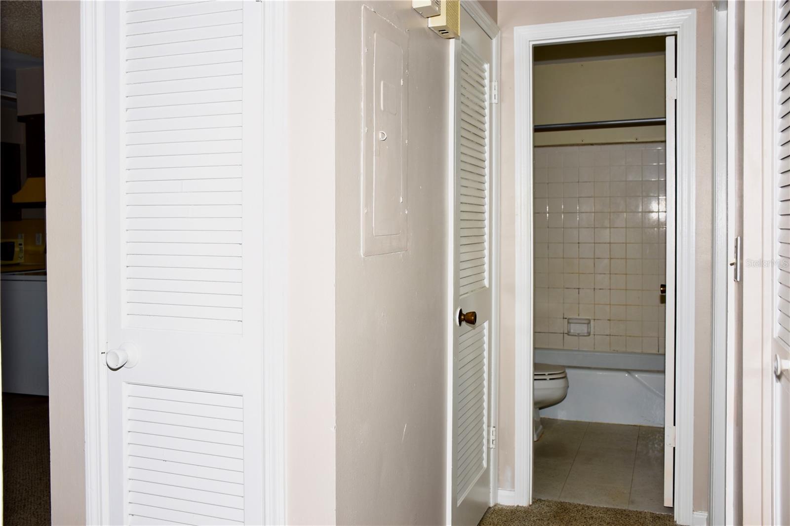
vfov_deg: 40.0
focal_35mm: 33
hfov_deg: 57.2
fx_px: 724
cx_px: 395
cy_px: 263
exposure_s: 1/60
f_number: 4
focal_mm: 22
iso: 100
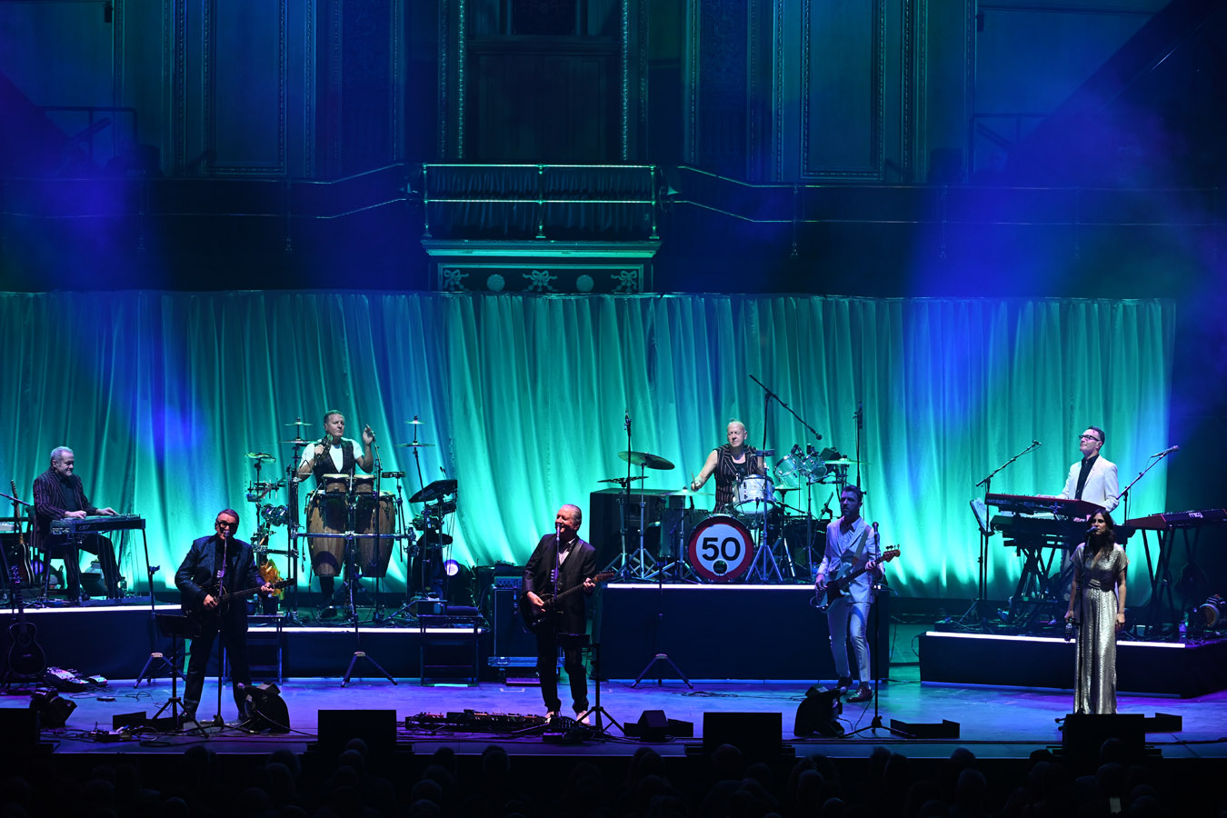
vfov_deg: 10.2
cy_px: 409
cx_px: 614
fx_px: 4601
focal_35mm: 135
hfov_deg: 15.2
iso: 1600
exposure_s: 1/200
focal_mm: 135
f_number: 5
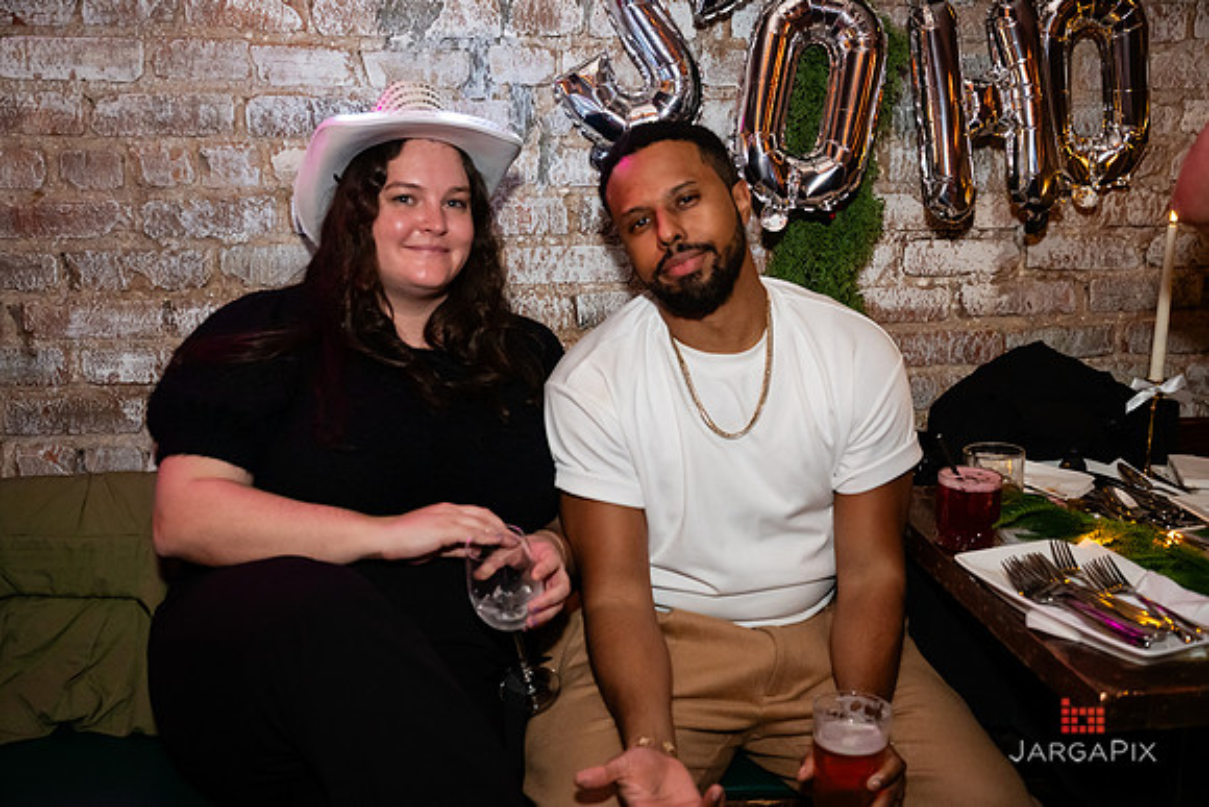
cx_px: 613
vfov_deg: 33.3
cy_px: 393
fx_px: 1347
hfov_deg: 48.3
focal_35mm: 40
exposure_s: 1/125
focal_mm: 38
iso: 3200
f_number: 2.8
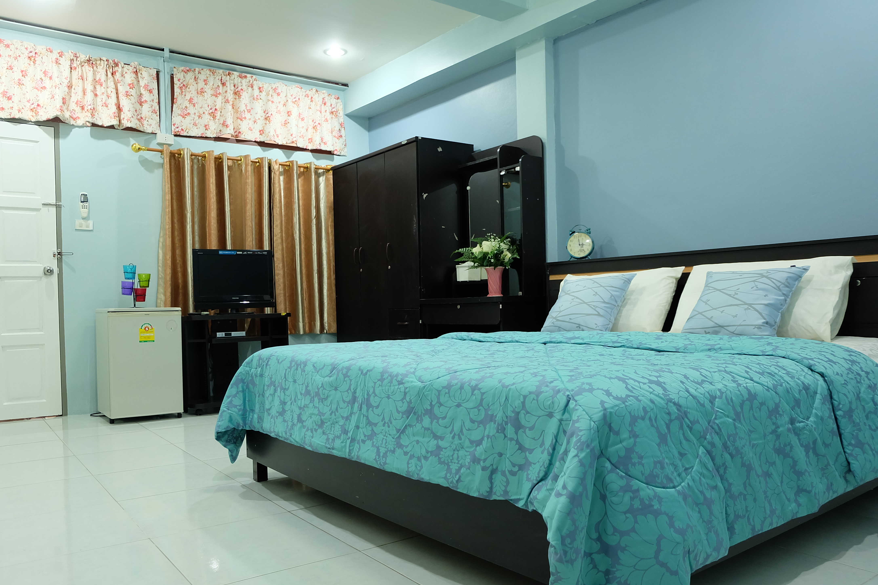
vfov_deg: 47.9
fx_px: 658
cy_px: 323
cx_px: 388
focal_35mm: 27
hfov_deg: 67.2
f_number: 3.5
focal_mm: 16
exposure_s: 1/12
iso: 800
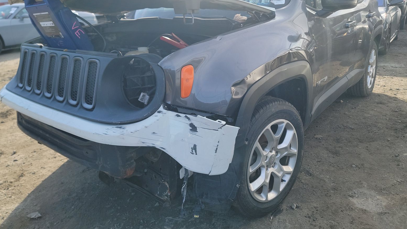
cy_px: 93
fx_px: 291
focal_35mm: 27
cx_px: 201
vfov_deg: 42.7
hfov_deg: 69.8
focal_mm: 6.7
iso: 50
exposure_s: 1/279
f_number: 1.8
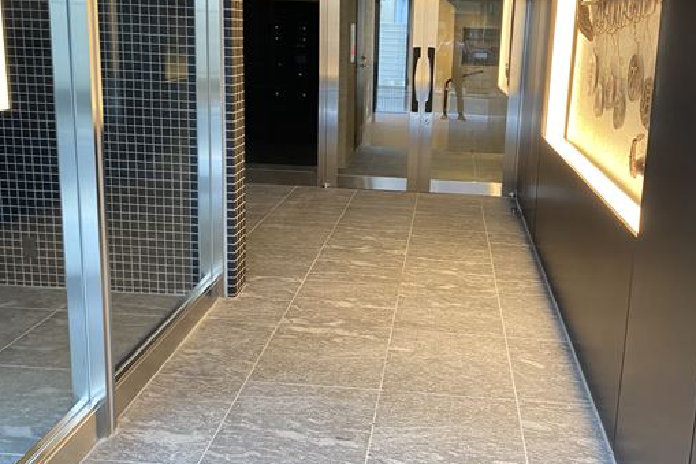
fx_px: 657
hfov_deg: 55.4
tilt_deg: -10.9
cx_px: 417
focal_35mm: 34
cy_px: 166
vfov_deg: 38.5
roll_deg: -4.0
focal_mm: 4.25
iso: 160
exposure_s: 1/60
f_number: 1.8
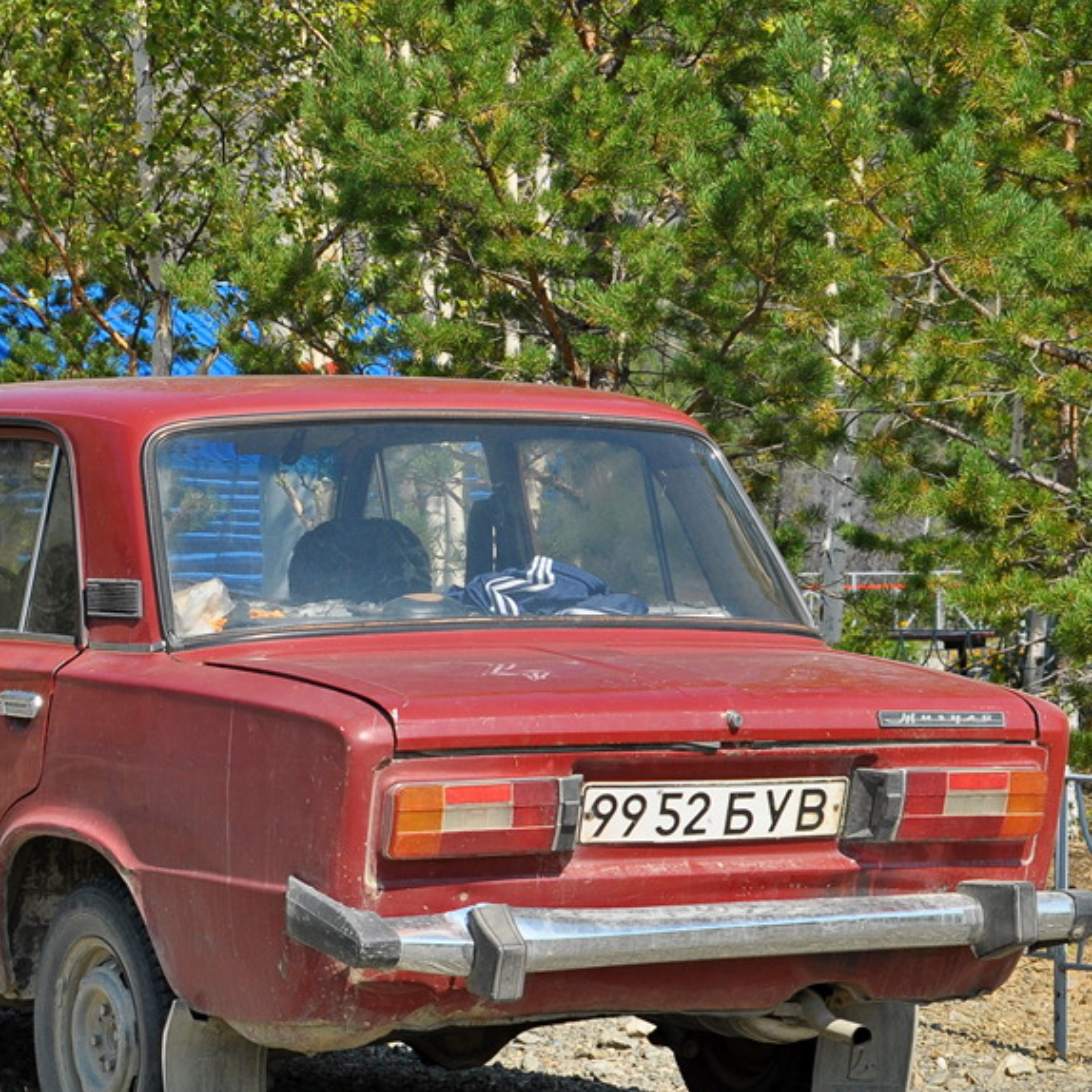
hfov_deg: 11.3
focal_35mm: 154
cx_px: 274
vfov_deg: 11.4
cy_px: 563
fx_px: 5494
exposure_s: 1/400
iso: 200
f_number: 10
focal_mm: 55
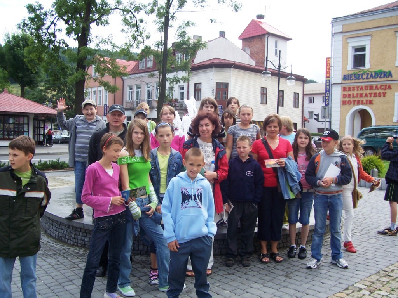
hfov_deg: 54.0
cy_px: 149
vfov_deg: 41.8
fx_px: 391
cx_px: 199
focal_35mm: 34
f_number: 2.7
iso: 80
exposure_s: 1/500
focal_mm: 5.6
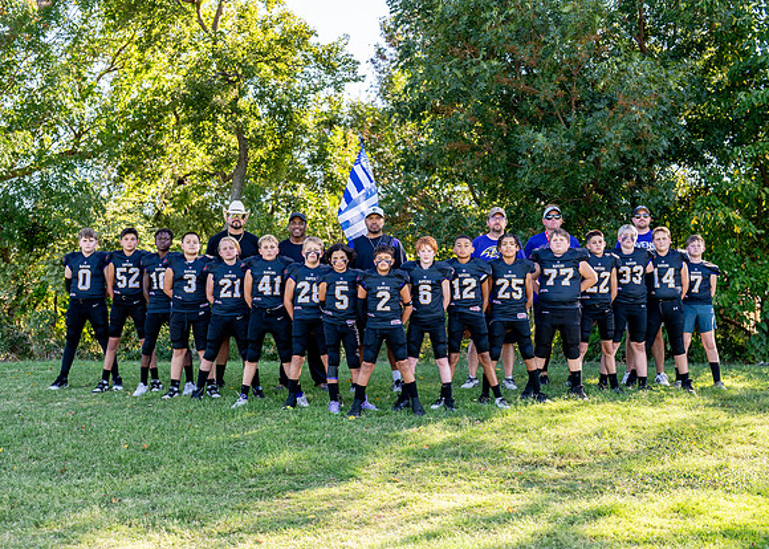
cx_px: 382
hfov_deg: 32.6
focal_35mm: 60
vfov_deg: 23.6
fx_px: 1313
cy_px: 312
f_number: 2.5
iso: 160
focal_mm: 50
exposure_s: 1/640
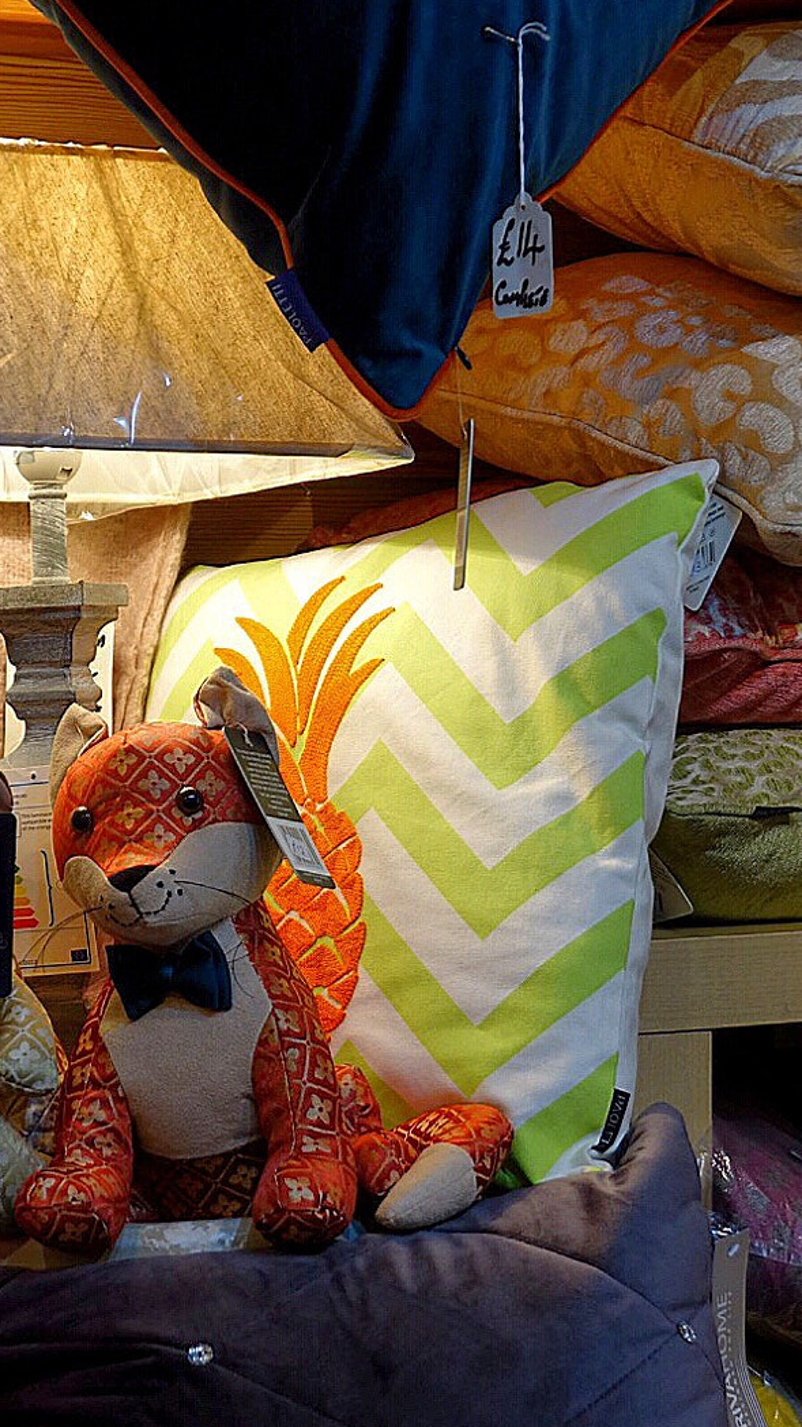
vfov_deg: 26.5
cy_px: 721
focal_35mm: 80
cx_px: 192
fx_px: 3026
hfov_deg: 15.0
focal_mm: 18.21
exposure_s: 1/50
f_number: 3.2
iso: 250
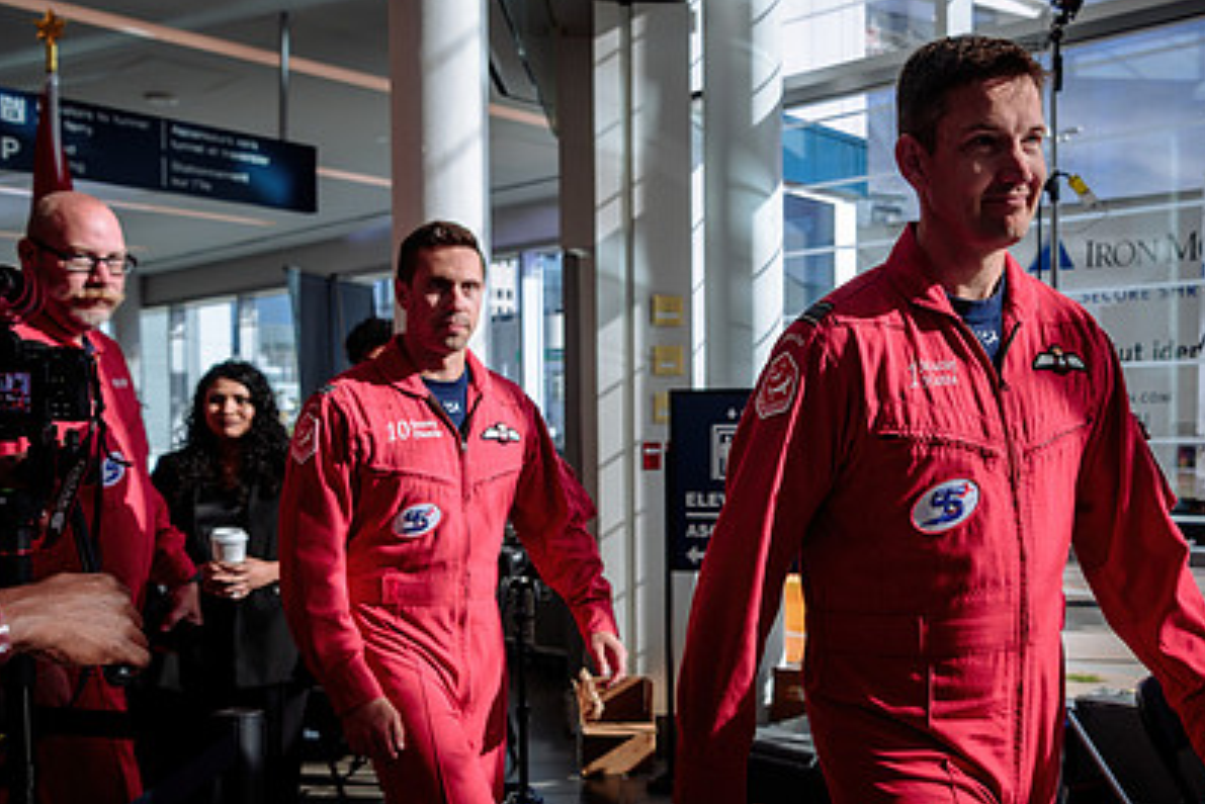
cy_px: 489
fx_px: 1440
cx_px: 822
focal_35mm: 43
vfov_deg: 31.1
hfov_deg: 44.6
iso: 160
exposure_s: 1/250
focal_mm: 27
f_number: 4
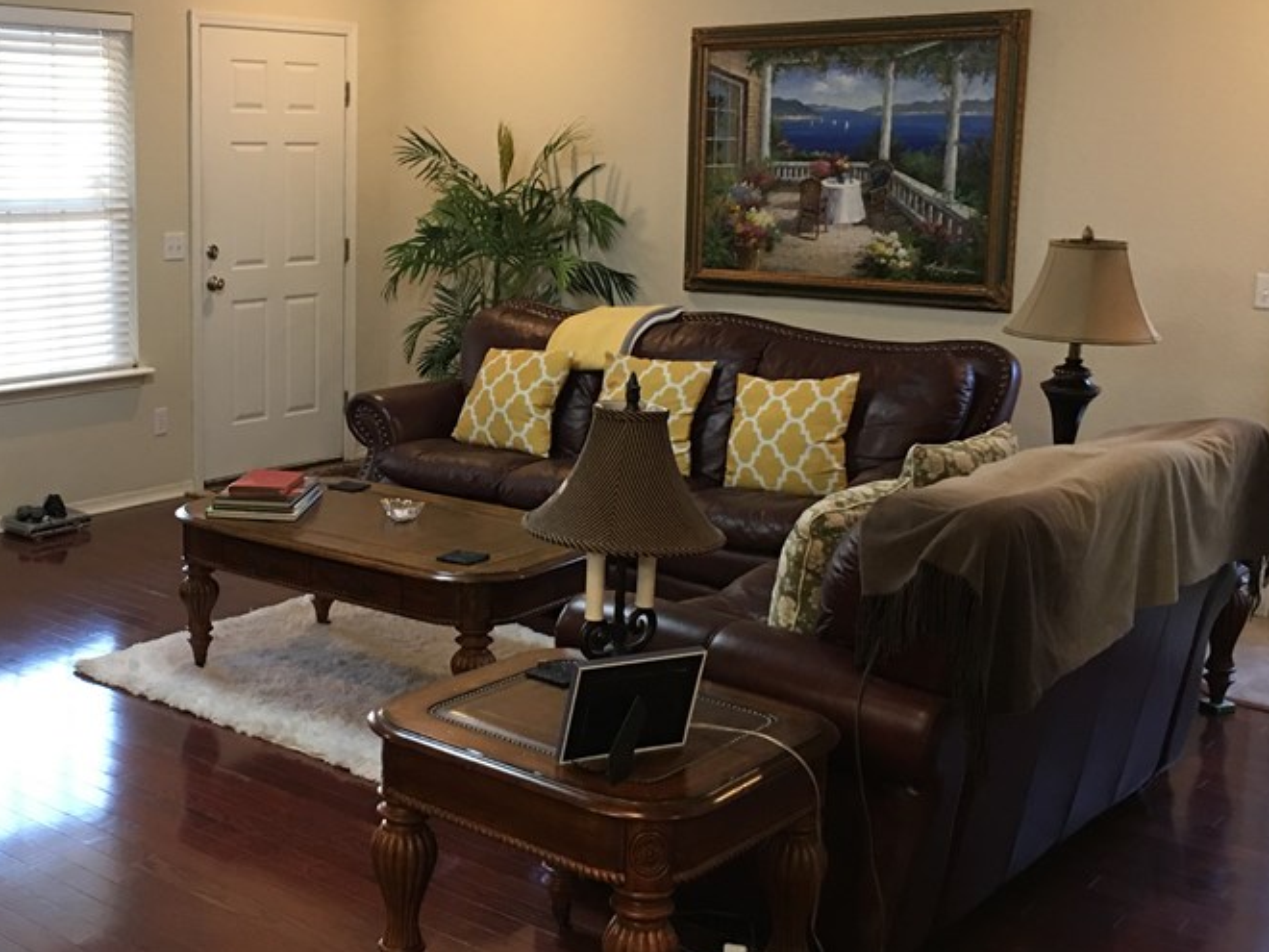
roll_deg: -1.5
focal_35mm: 45
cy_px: 390
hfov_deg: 41.4
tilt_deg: -7.6
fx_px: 1650
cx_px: 390
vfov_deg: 32.1
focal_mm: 4.15
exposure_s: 1/15
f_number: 2.2
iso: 64
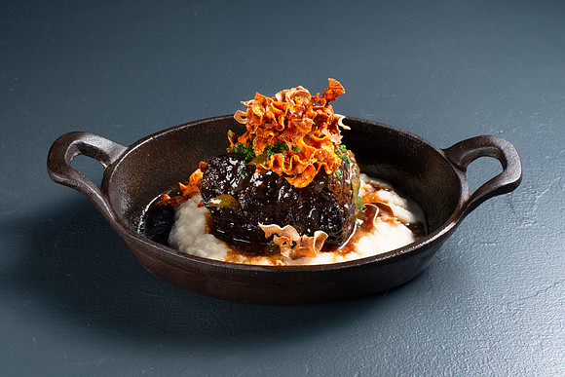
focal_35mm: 59
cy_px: 201
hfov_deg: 33.8
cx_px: 255
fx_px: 929
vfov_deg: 22.9
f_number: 10
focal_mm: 50
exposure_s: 1/200
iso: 200
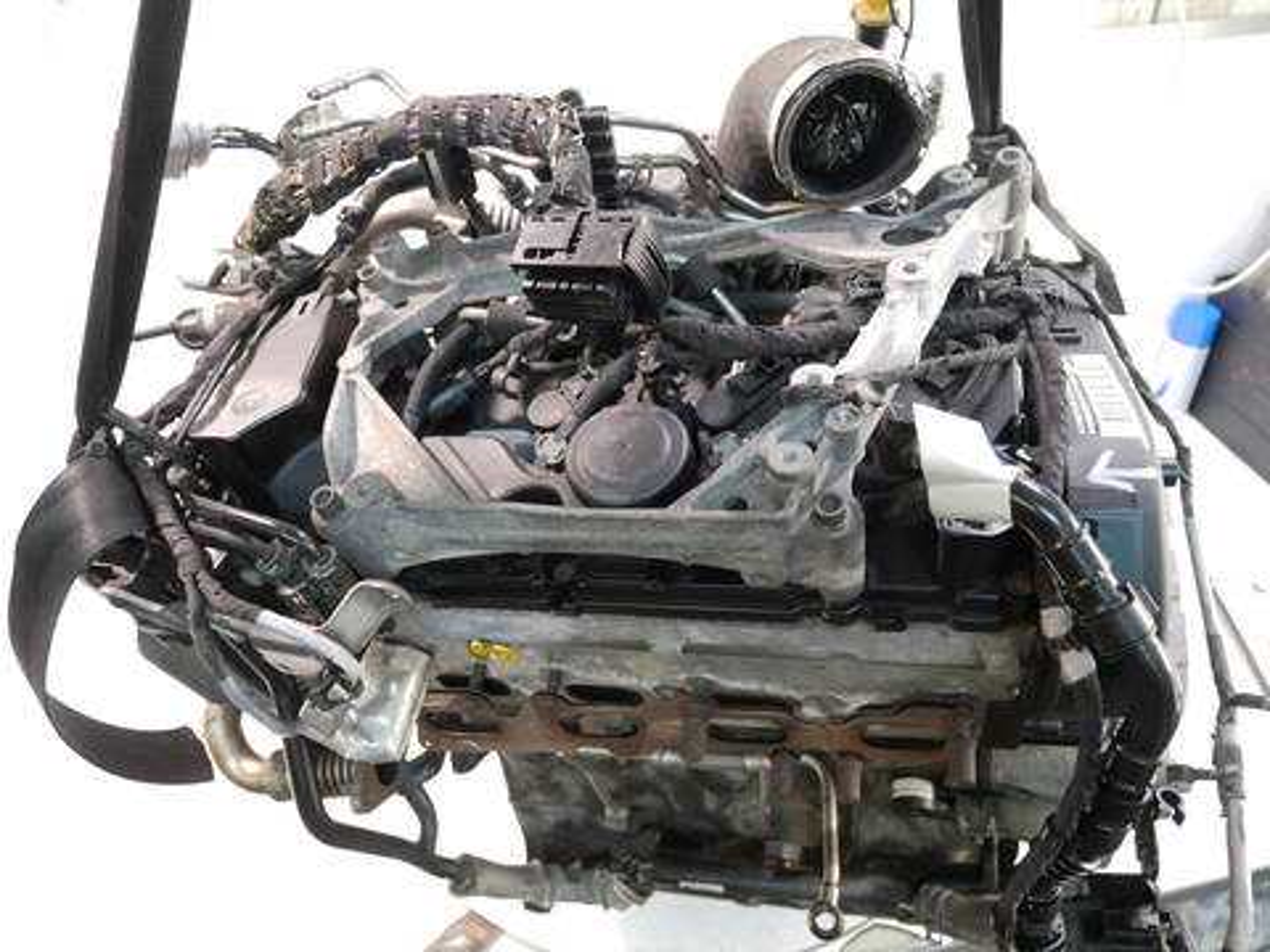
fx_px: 954
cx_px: 635
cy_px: 476
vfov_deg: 53.1
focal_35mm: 26
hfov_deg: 67.3
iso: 3200
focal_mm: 13
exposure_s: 1/50
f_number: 3.5
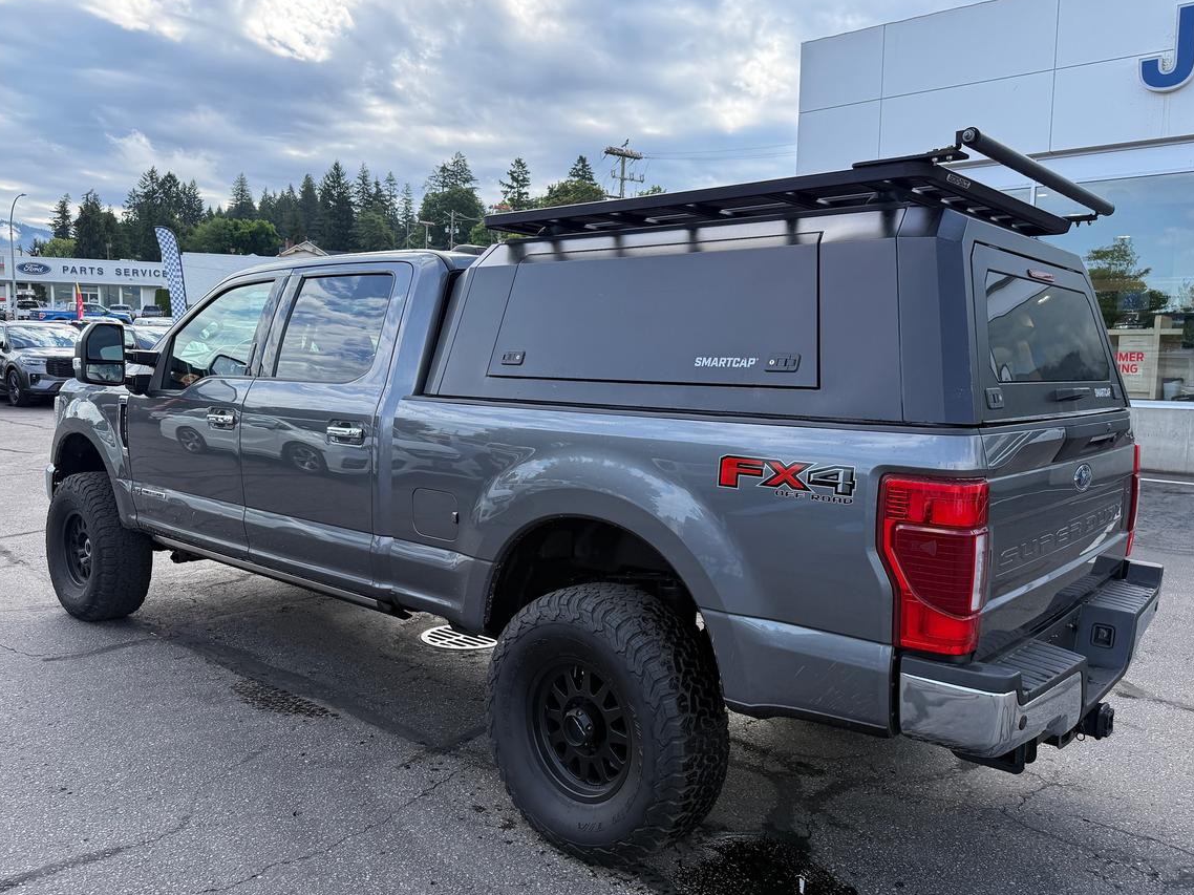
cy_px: 462
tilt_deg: -3.7
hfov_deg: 65.3
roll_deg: +0.0
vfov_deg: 51.3
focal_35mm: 27
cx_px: 610
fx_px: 931
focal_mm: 6.76
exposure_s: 1/1653
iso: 100
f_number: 1.78
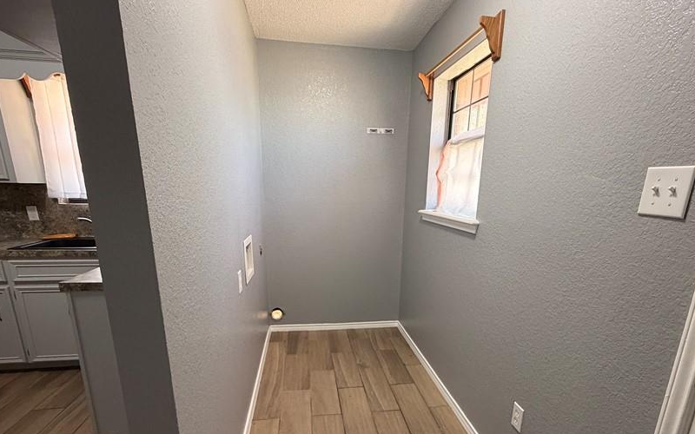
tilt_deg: -15.3
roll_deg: -0.7
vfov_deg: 60.9
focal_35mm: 19
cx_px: 363
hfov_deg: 87.9
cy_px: 285
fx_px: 360
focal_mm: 2.22
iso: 320
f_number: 2.2
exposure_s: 1/60
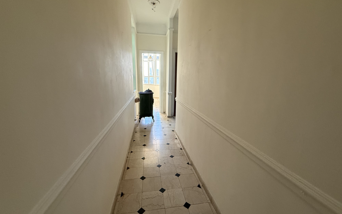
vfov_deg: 74.8
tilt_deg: -10.5
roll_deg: -1.4
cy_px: 109
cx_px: 172
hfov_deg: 101.5
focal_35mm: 15
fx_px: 140
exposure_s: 1/60
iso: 400
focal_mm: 2.2
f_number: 2.2
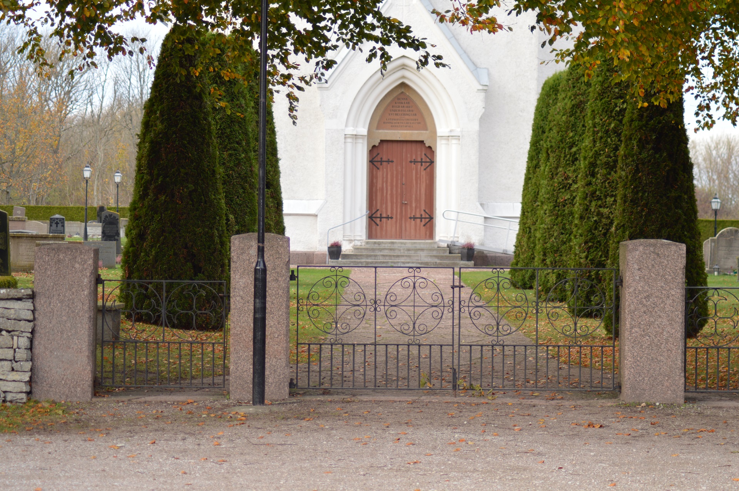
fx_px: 2153
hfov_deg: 19.5
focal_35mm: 105
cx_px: 370
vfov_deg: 13.0
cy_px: 246
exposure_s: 1/125
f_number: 4
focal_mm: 70
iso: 180
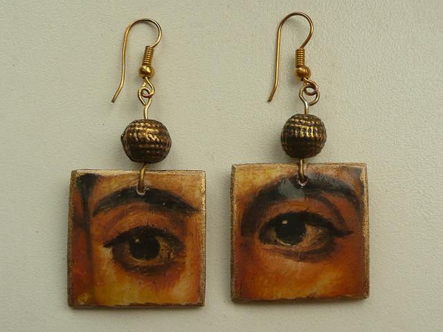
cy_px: 166
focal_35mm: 50
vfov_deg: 29.1
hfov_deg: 38.2
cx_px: 222
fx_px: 640
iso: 100
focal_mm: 5.8
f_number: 3.7
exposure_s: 1/30
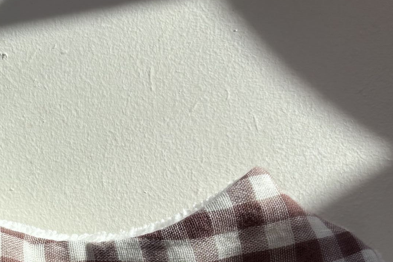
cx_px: 79
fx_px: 710
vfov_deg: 18.8
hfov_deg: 30.2
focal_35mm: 65
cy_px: 373
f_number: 1.6
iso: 50
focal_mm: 5.96
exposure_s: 1/2342
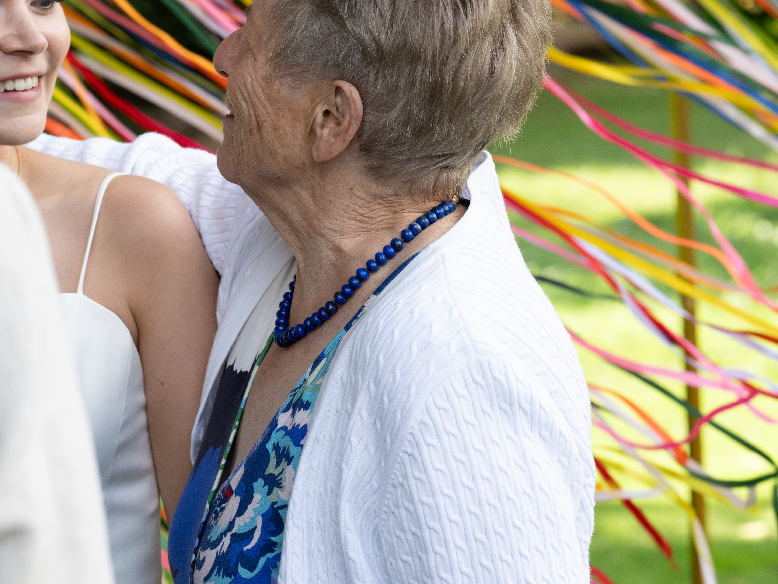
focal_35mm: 184
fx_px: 4135
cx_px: 271
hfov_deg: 10.7
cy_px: 89
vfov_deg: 8.1
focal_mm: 85
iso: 160
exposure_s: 1/200
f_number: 5
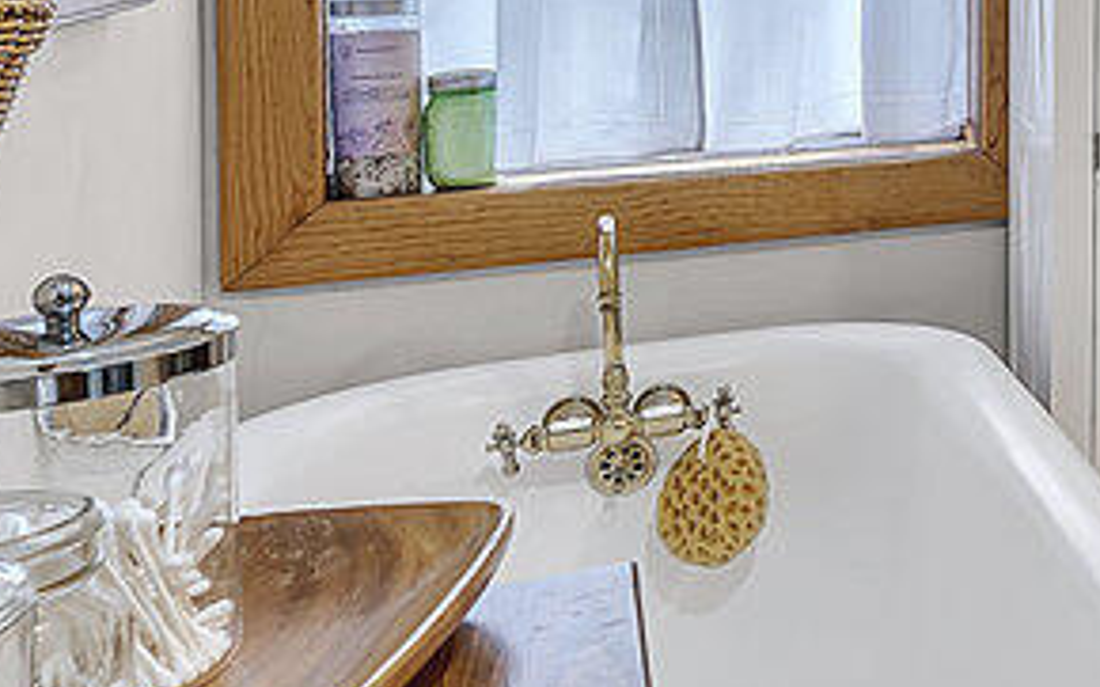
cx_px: 1821
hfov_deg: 23.1
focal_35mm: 63
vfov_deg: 19.4
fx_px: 1888
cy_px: -131
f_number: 8
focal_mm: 14
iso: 200
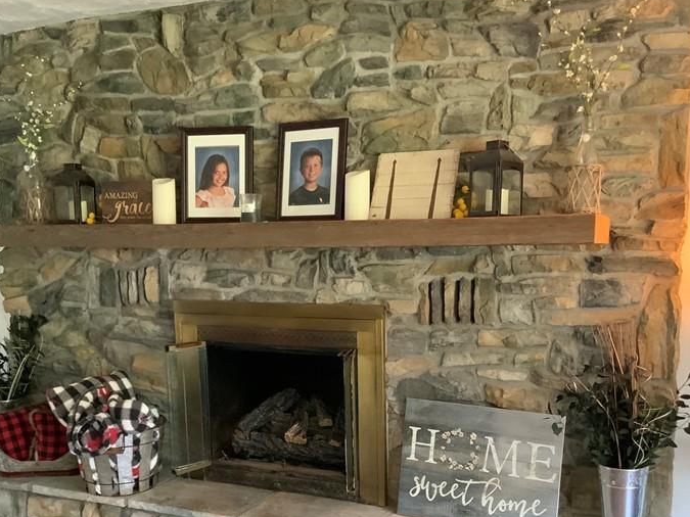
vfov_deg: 32.4
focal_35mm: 44
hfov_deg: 43.0
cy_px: 366
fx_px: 877
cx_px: 339
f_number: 1.8
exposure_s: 1/60
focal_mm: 3
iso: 250
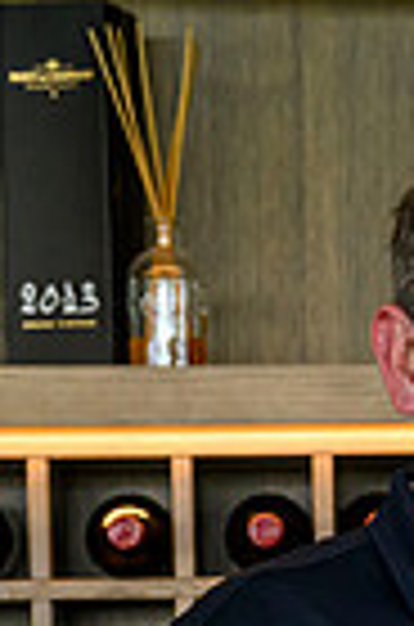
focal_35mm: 214
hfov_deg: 6.0
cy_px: 786
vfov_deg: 9.5
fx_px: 3710
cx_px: 1122
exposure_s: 1/320
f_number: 4.5
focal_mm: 43
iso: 2000
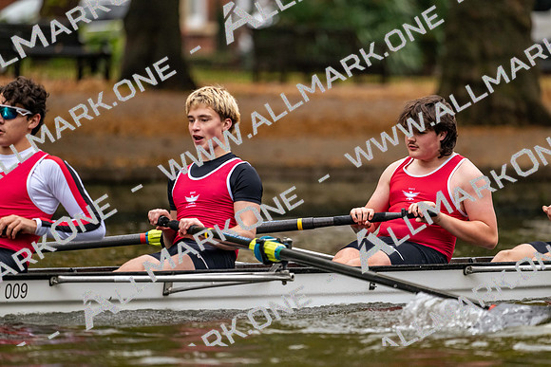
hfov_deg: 5.2
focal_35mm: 400
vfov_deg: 3.4
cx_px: 276
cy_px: 184
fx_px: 6123
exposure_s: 1/2000
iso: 2200
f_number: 4.5
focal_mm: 400
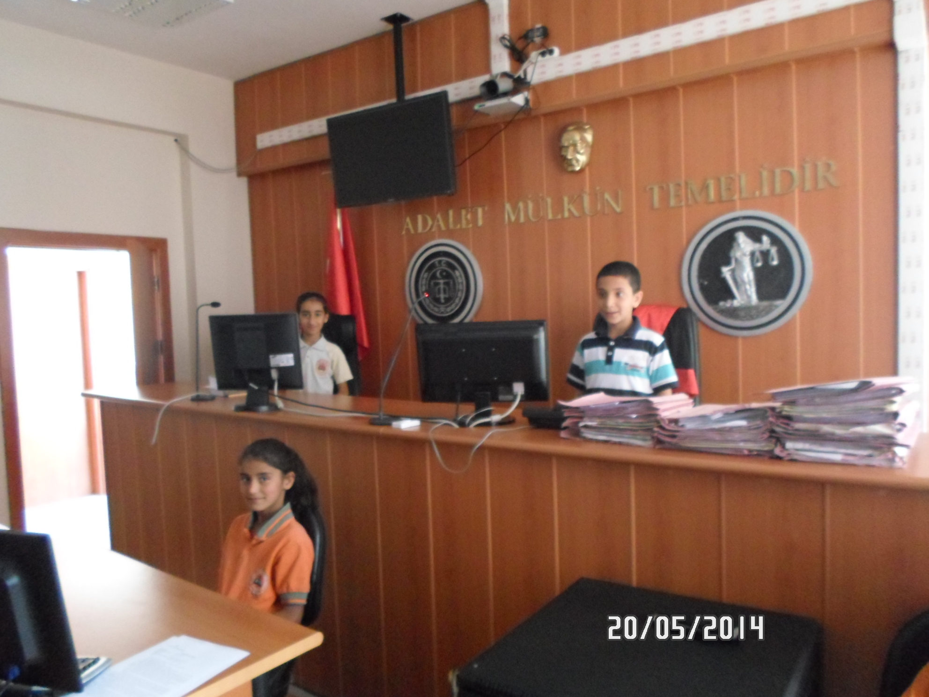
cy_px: 348
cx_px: 464
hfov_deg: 69.4
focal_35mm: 25
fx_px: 671
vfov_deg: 54.9
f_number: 2.5
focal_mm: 4.5
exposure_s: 1/20
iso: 400
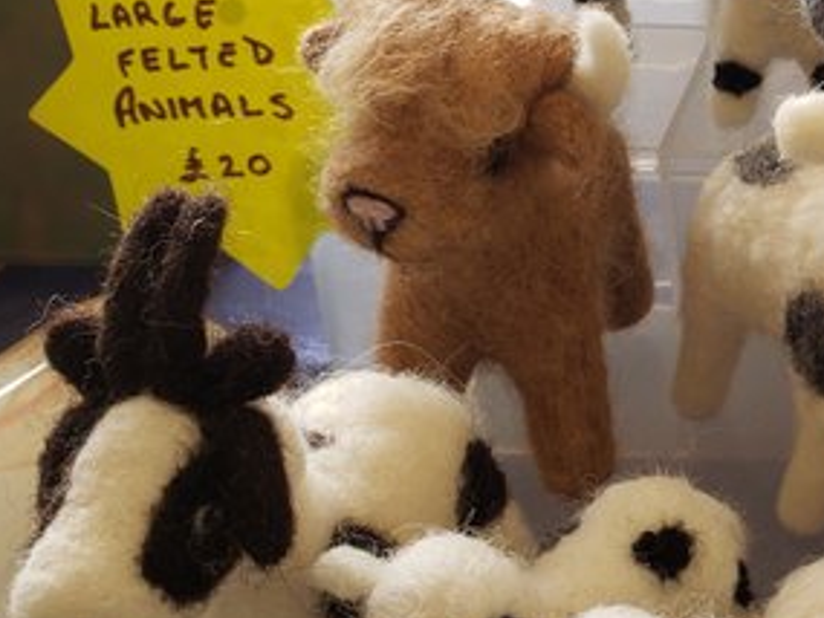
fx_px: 1738
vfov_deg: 20.1
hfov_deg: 23.8
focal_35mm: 73
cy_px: 231
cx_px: 1047
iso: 100
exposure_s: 1/60
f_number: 2.4
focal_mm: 4.3
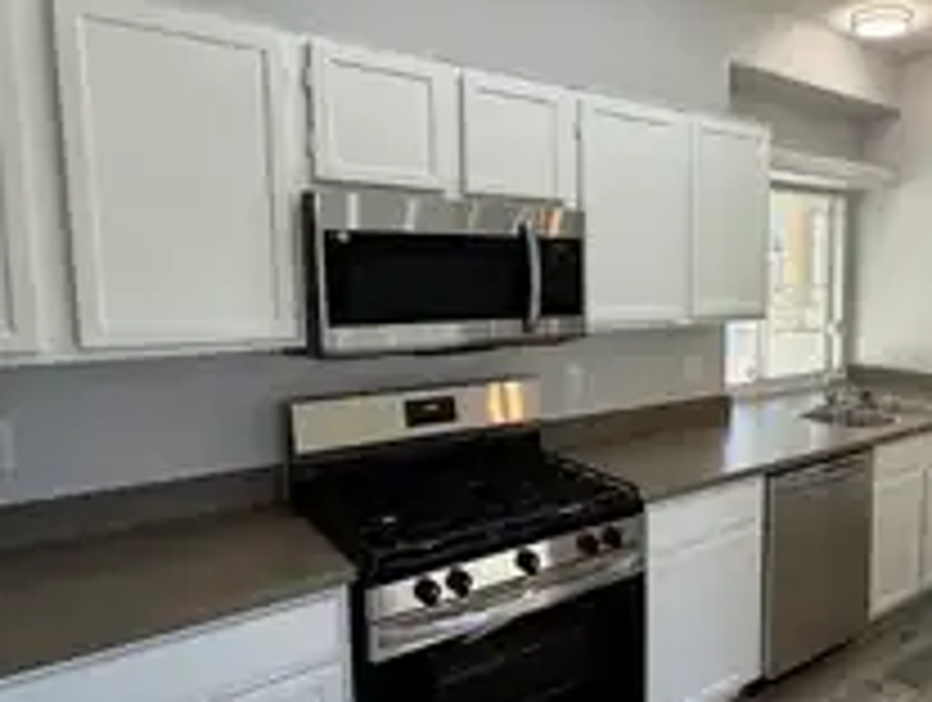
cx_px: 702
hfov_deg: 61.5
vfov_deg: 51.5
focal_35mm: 27
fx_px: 728
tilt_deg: -6.3
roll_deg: +0.2
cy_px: 346
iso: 64
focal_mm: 2.22
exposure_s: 1/120
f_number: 2.2
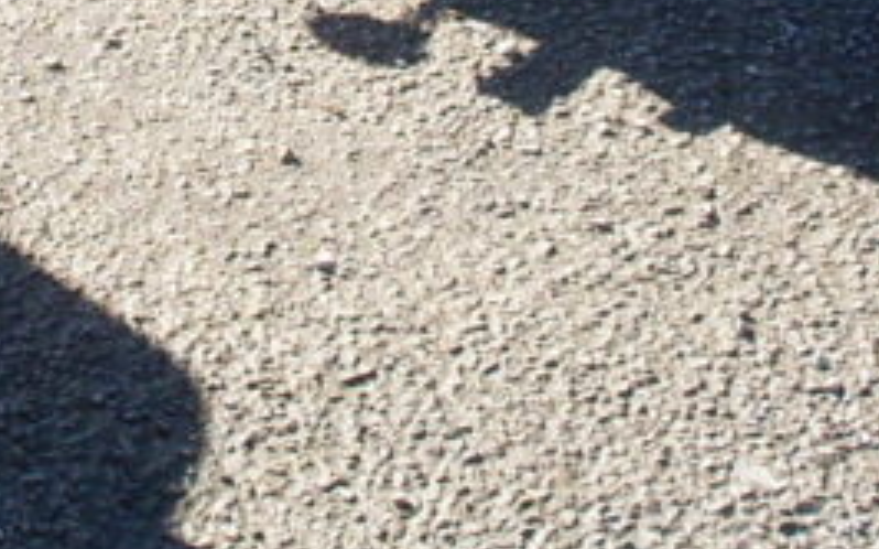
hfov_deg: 13.4
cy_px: -344
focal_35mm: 155
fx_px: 3712
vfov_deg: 8.2
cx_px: 79
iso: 80
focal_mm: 6.3
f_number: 8.4
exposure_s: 1/90
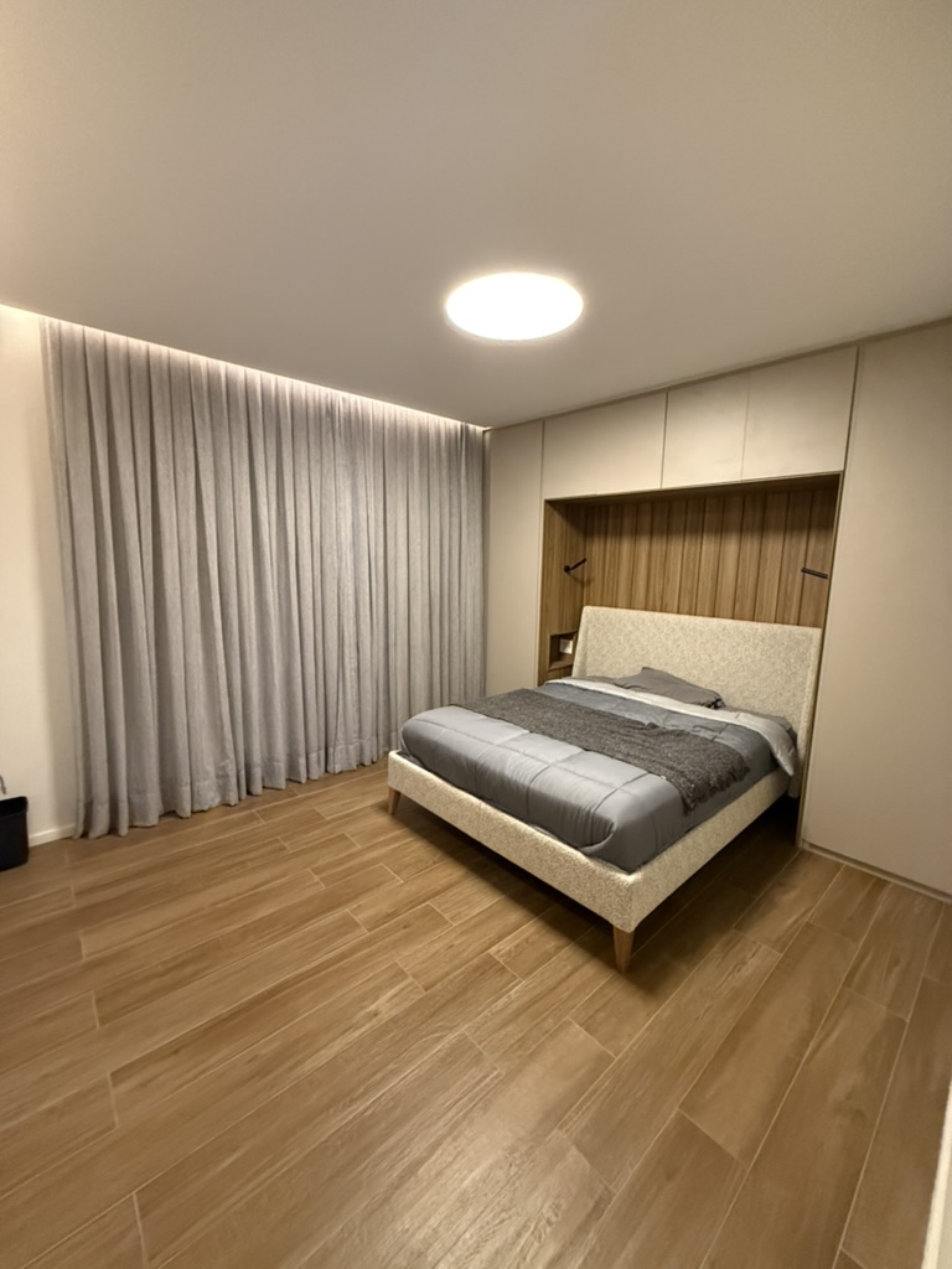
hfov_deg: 85.7
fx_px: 513
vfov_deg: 102.1
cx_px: 476
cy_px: 634
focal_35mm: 14
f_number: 2.2
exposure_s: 1/60
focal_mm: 2.22
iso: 800
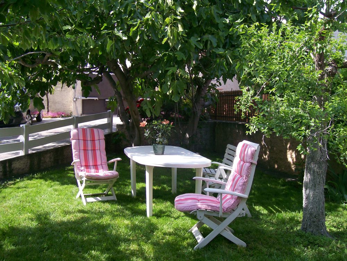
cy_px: 130
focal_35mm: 35
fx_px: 351
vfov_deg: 40.7
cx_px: 174
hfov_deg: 52.6
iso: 80
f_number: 2.8
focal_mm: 5.8
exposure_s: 1/397
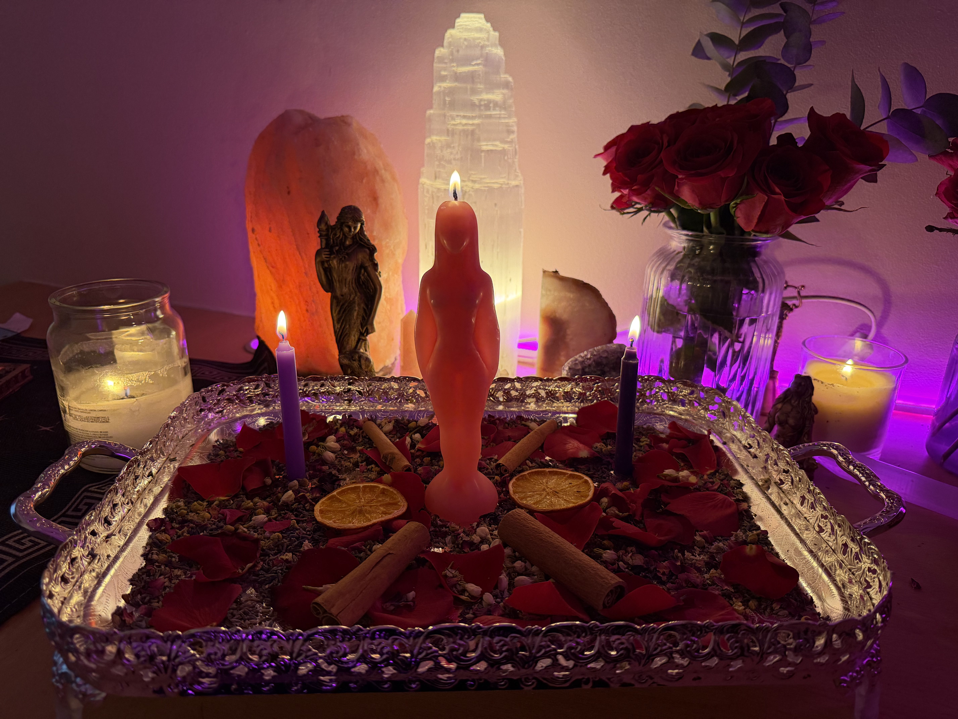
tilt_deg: -21.1
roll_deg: -1.3
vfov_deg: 56.8
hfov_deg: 71.6
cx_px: 479
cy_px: 360
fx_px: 664
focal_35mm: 24
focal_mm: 6.76
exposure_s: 1/100
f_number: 1.78
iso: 320
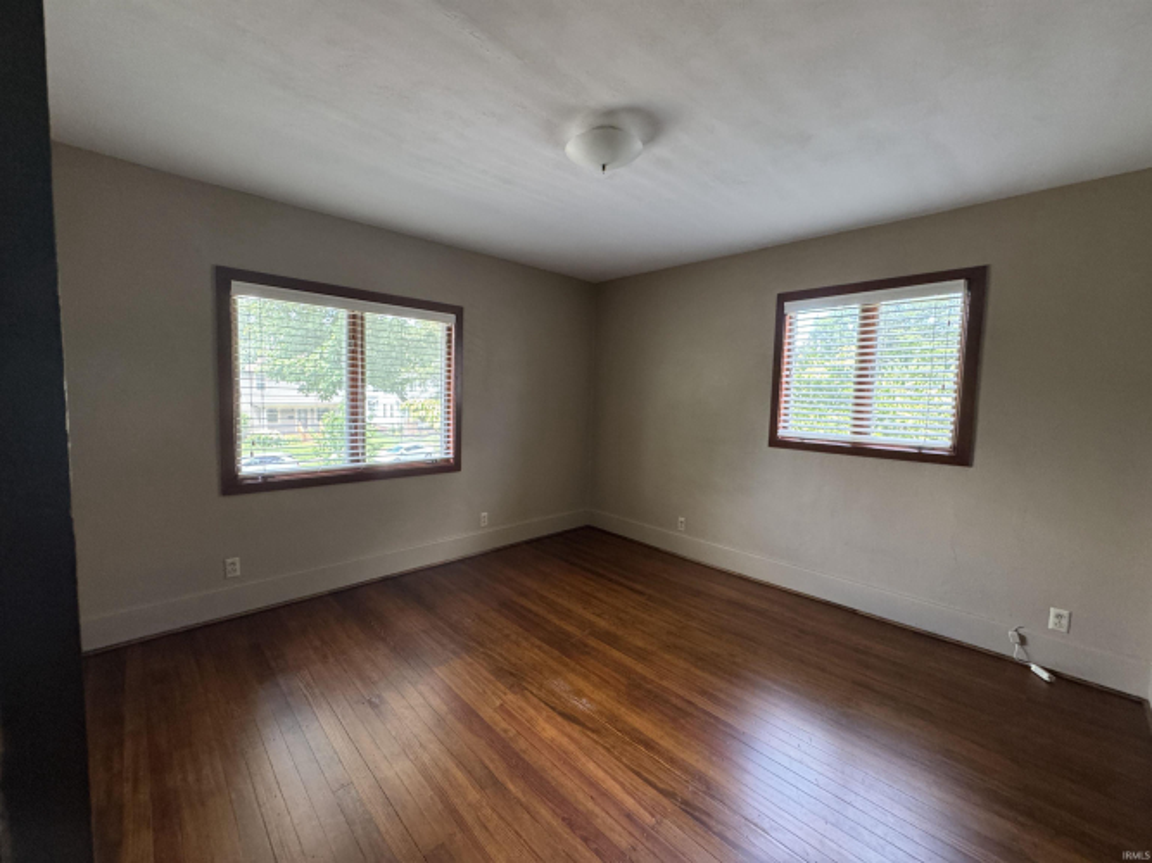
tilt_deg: -6.1
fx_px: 466
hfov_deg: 102.1
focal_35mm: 14
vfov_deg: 85.7
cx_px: 576
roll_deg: -2.4
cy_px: 432
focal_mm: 2.22
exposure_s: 1/60
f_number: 2.2
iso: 320
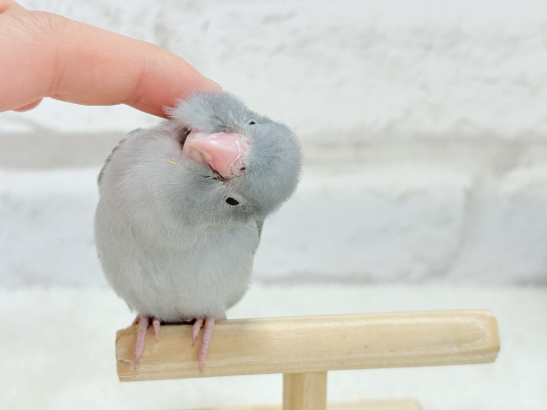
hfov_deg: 36.8
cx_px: 274
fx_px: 822
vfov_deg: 28.0
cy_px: 205
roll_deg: -0.7
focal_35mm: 52
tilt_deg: -17.8
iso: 80
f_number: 1.6
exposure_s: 1/100
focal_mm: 5.96
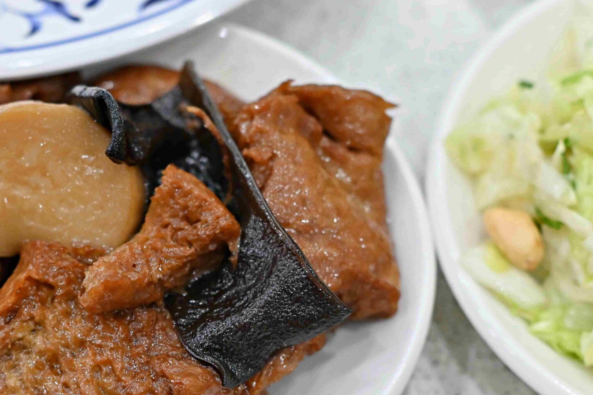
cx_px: 179
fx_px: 2075
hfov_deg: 16.2
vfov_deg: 10.9
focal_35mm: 126
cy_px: 288
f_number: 3.2
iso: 900
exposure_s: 1/200
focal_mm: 50
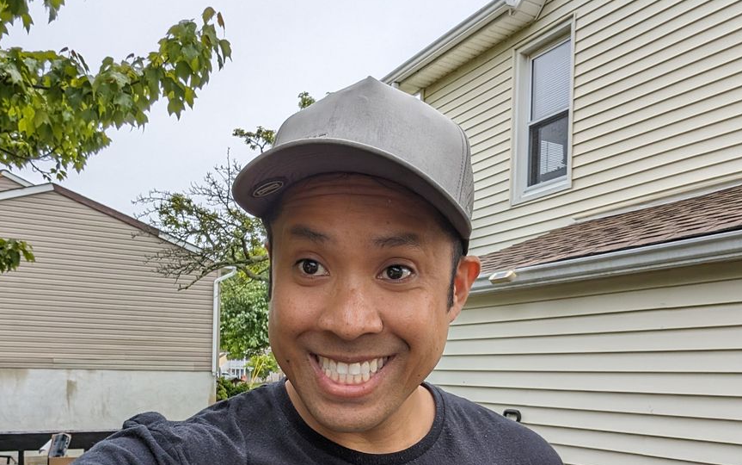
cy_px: 394
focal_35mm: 33
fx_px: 668
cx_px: 378
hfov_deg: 58.1
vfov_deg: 36.6
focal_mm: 2.74
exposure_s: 1/577
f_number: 2.2
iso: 48
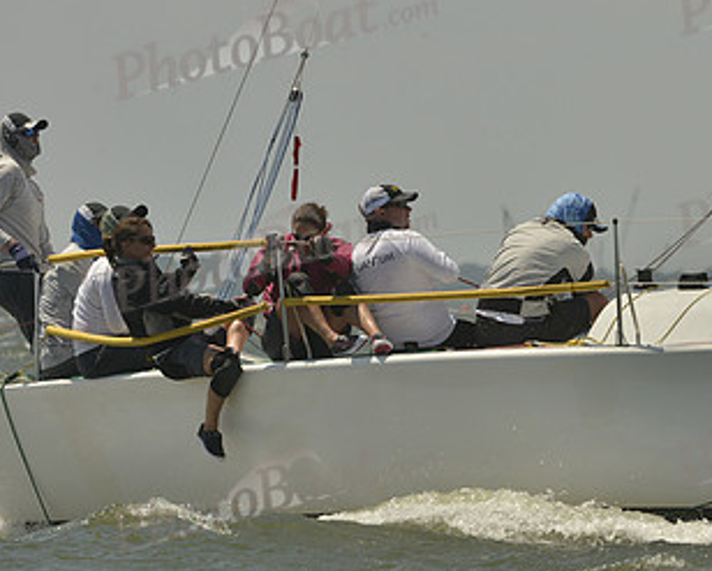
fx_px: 11179
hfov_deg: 3.6
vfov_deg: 2.9
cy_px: 341
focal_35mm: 530
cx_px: 559
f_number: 10
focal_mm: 300
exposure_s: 1/1250
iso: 280
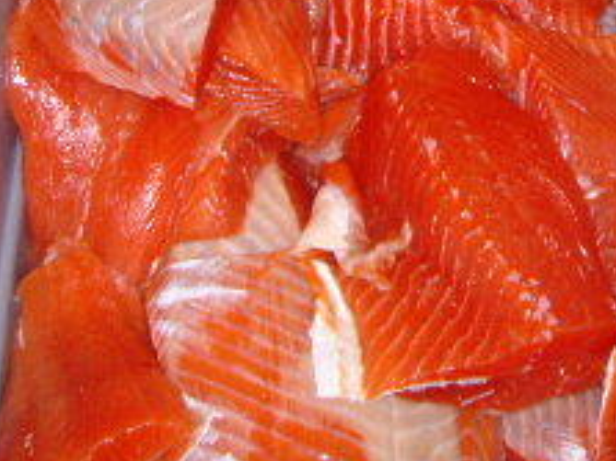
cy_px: -108
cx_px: 500
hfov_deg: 17.4
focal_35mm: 112
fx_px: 1992
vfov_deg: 12.8
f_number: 3.5
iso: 200
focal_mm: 6.6
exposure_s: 1/45
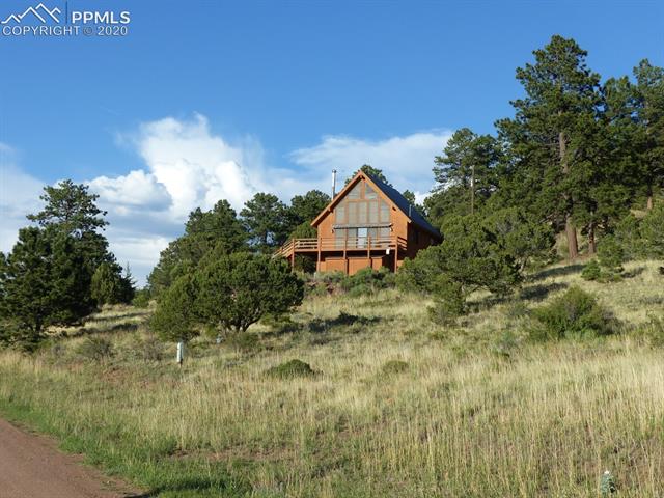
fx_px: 997
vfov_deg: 28.0
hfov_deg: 36.8
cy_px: 249
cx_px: 332
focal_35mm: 52
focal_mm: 9.4
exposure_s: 1/800
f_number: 4
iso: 100
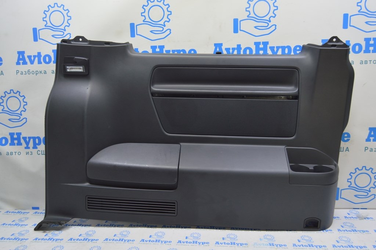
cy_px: 125
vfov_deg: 47.9
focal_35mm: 27
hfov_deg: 67.4
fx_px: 282
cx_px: 188
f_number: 5.6
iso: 400
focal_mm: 18
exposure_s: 1/20
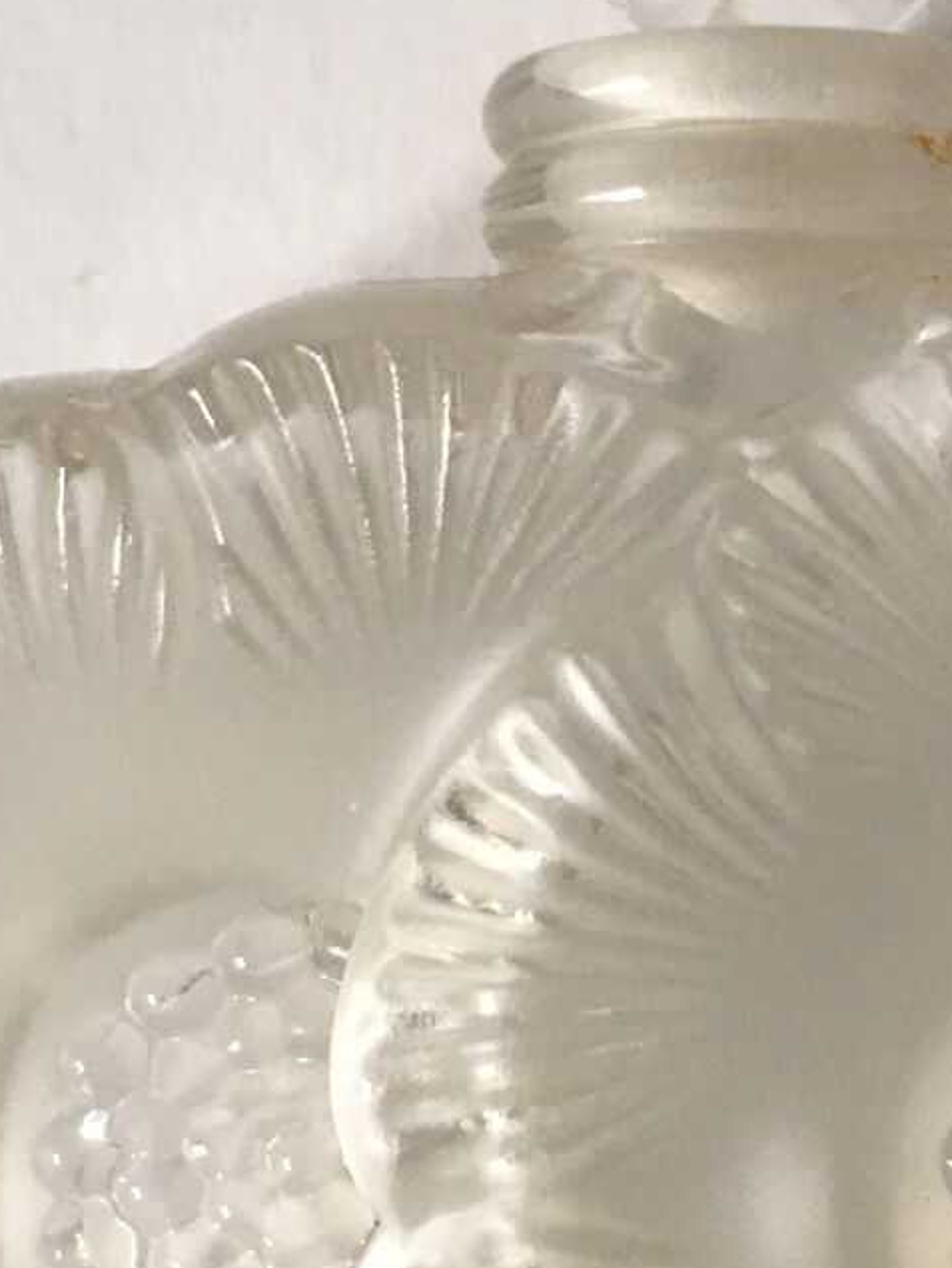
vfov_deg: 21.3
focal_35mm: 92
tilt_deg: -86.6
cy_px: 659
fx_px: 3370
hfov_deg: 15.9
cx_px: 810
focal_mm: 4.15
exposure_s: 1/17
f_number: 2.2
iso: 32
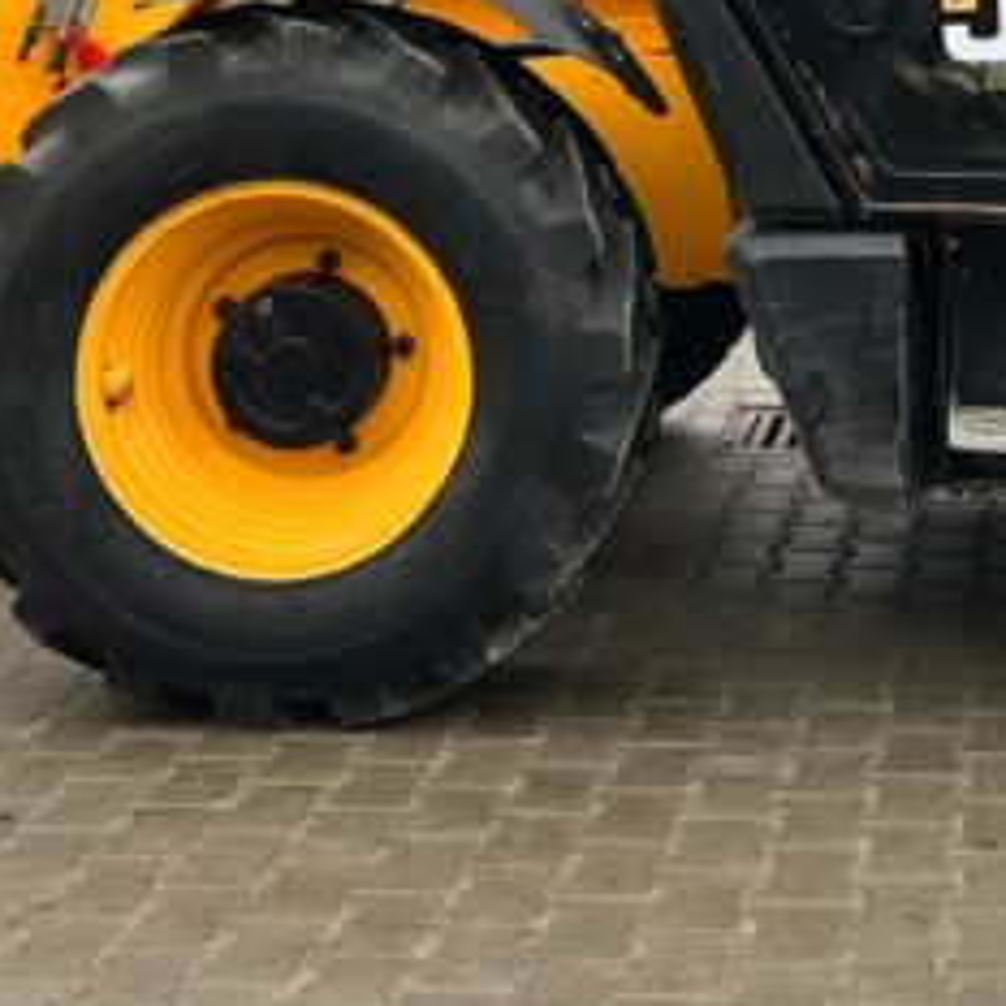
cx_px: 963
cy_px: -199
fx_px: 2597
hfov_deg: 21.3
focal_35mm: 79
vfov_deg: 20.5
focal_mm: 5.7
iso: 50
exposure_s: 1/328
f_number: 1.5
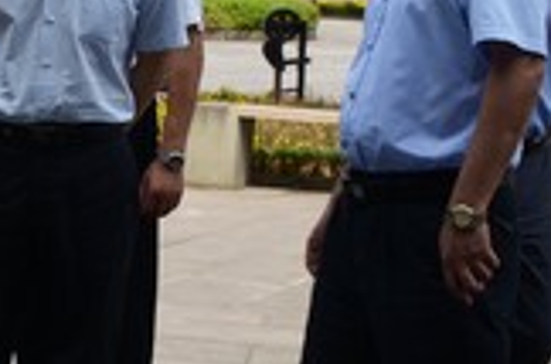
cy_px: 5
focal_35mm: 130
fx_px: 1984
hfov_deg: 14.6
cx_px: -293
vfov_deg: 10.4
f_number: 8
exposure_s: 1/250
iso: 100
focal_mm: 28
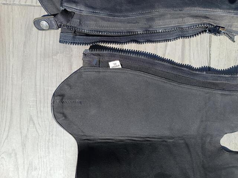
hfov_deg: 71.6
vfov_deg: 56.8
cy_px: 89
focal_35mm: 24
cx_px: 119
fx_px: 165
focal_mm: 5.31
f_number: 1.7
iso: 50
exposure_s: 1/290
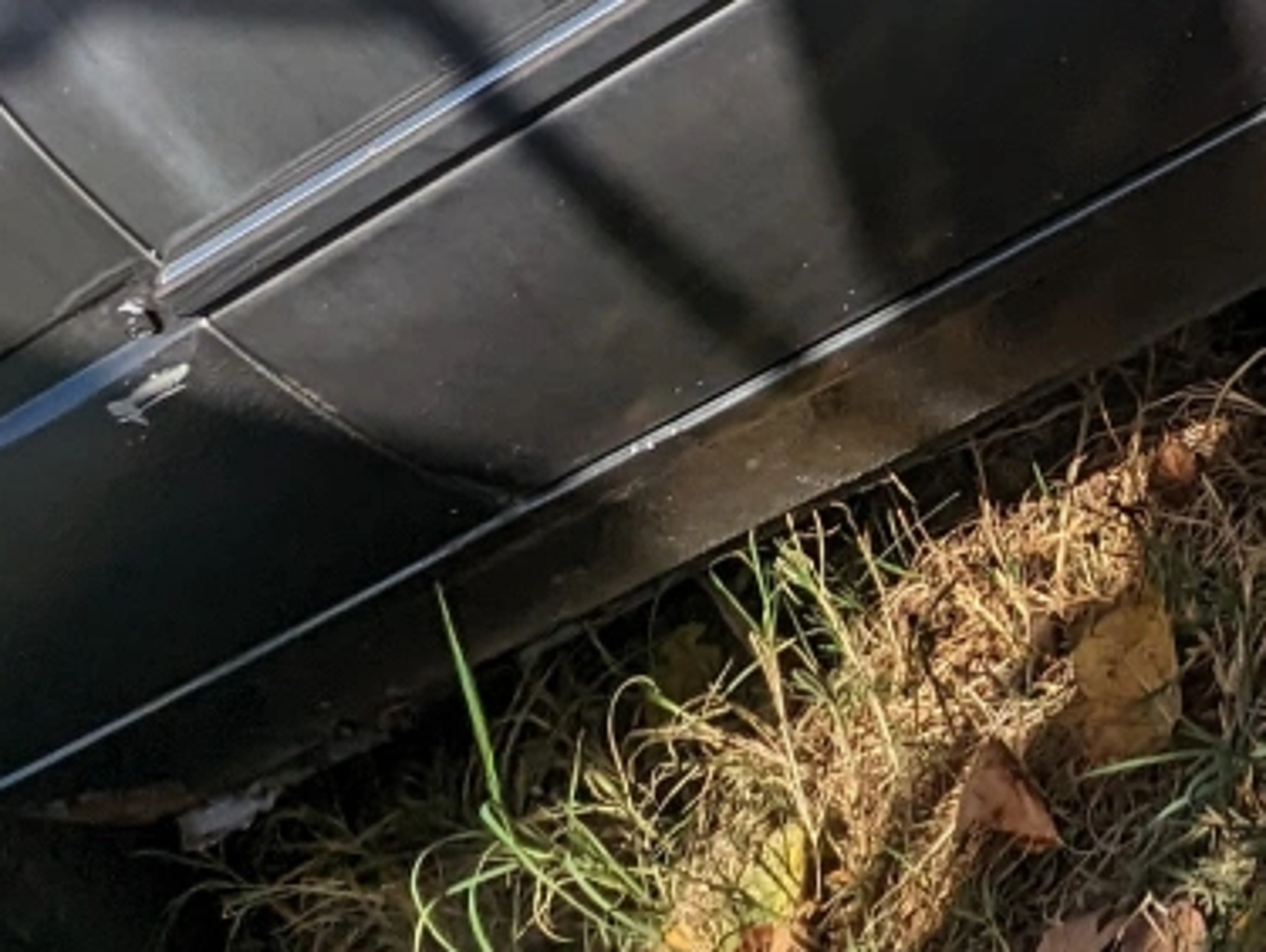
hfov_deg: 22.6
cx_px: 1357
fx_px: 3002
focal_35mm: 82
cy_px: -635
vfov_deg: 15.9
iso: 41
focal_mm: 2.35
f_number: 2.2
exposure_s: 1/1799
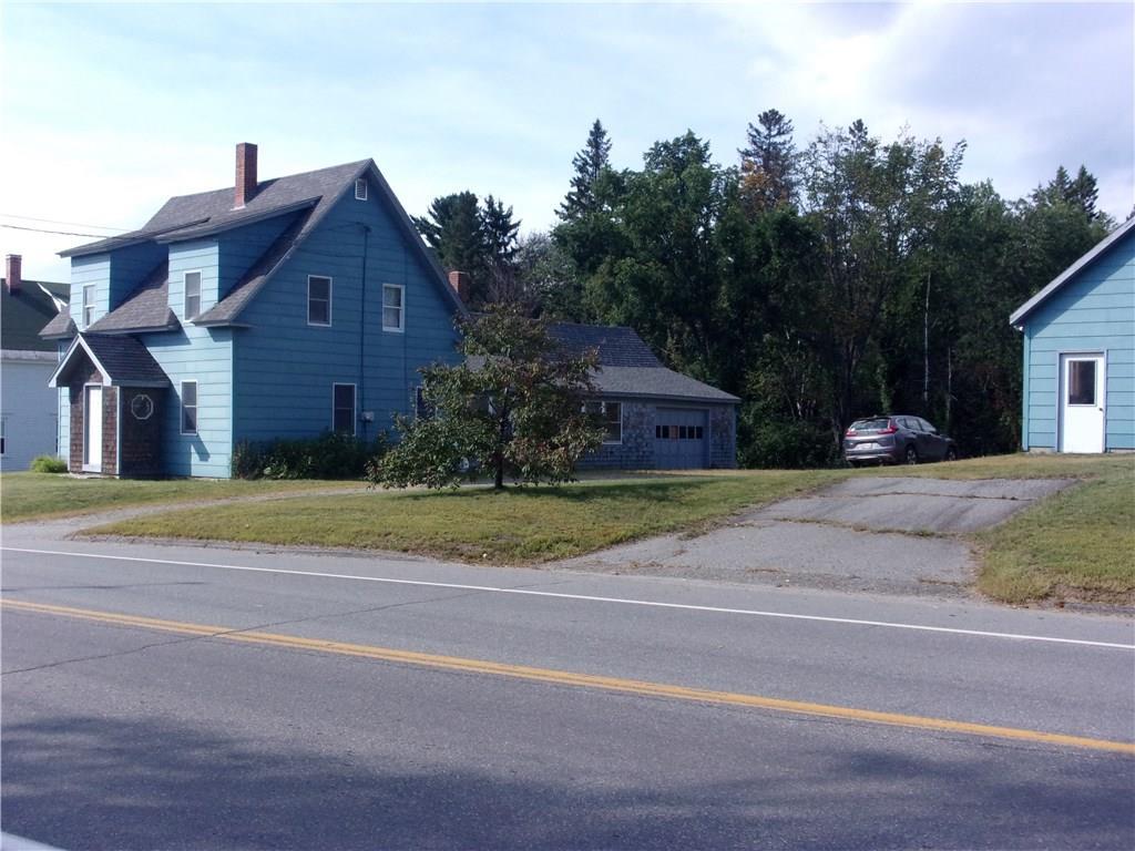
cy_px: 426
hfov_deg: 43.9
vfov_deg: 33.6
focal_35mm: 43
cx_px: 568
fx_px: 1410
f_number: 12.5
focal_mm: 7.8
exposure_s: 1/160
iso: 200
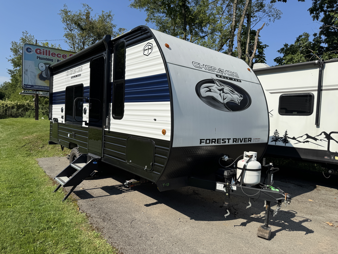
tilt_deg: -1.2
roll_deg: -2.1
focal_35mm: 24
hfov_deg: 71.6
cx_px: 169
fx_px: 234
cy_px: 127
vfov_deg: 56.8
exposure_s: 1/5348
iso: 80
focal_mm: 6.76
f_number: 1.78
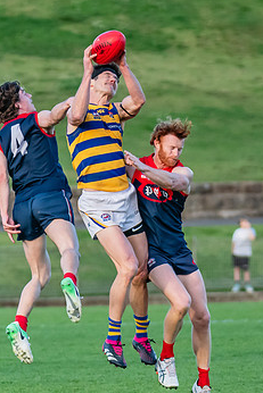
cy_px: 220
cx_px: 43
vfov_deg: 2.9
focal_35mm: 714
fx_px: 7816
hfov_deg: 1.9
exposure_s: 1/1250
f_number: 4
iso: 1100
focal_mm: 210
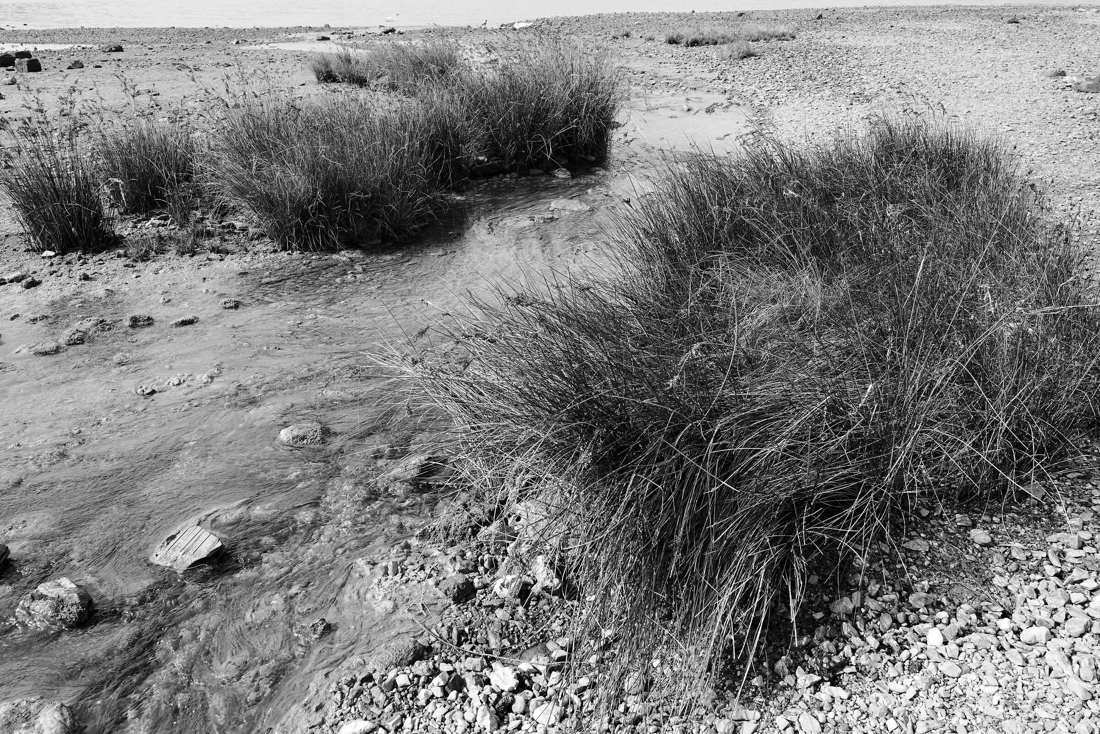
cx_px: 550
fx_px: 856
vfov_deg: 46.4
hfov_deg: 65.5
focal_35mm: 28
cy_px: 367
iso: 200
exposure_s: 1/200
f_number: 8
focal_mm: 28
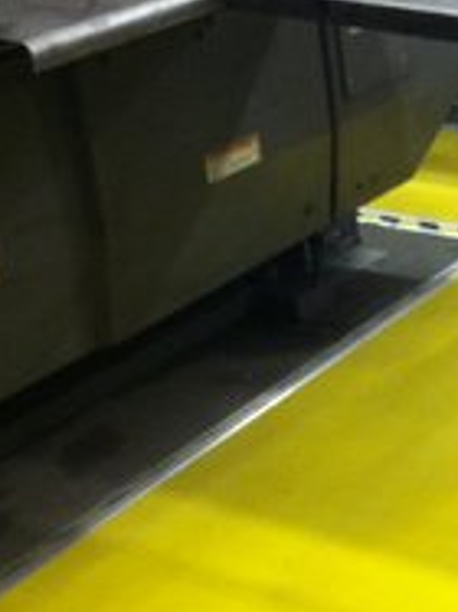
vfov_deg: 21.8
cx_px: 473
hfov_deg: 16.0
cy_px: 288
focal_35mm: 90
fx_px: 1590
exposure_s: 1/15
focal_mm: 3.85
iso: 200
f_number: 2.8
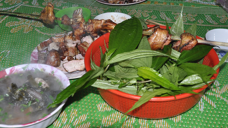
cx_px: 109
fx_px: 260
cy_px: 41
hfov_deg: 47.3
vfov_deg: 27.5
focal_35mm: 43
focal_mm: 20
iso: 200
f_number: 5
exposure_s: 1/60
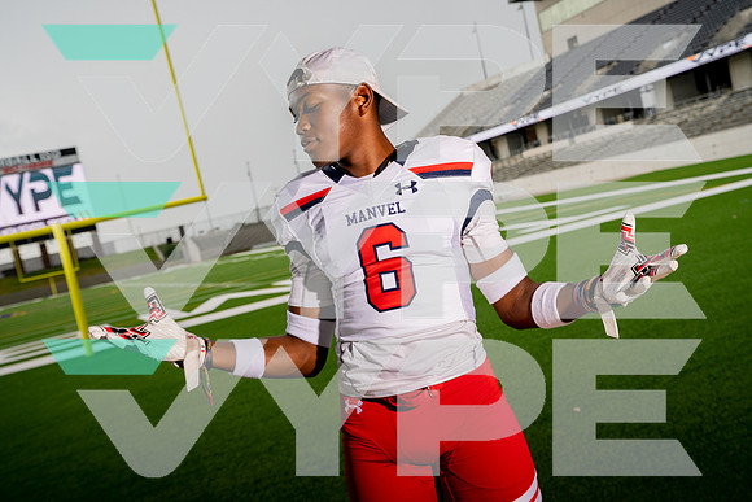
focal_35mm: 43
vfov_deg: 31.2
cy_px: 251
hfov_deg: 45.4
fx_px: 898
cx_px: 376
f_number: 6.3
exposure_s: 1/1600
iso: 1000
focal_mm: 43
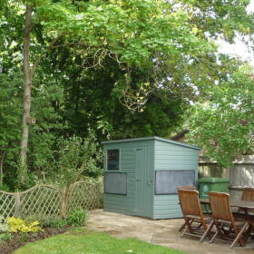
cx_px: 62
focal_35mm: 46
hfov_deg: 35.9
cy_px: 185
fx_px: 382
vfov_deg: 36.1
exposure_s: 1/160
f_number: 2.8
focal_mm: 4.4
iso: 100
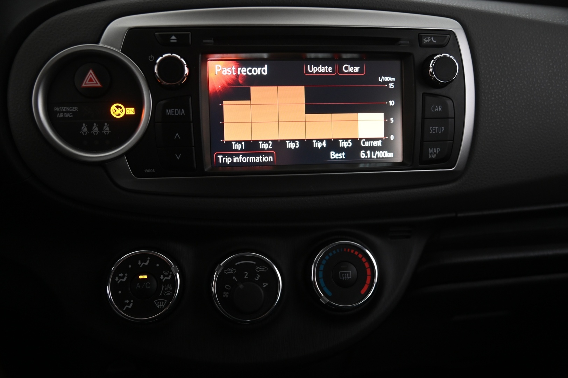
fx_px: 536
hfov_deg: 55.8
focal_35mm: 34
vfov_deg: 38.8
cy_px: 189
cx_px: 284
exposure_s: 1/40
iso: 2000
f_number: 4
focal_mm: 34
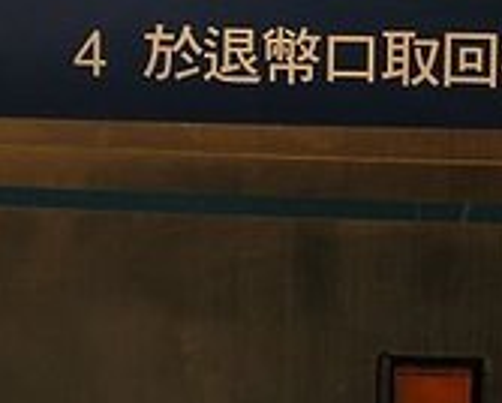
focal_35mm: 111
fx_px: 1651
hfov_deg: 17.2
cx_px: 355
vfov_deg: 13.4
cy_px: -140
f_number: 3.2
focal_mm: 6.3
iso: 50
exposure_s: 1/40
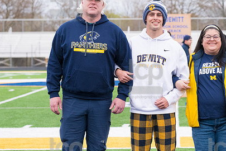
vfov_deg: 8.2
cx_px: 154
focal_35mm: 167
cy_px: 61
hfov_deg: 12.3
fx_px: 1048
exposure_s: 1/2000
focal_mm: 100
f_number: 5
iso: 1600
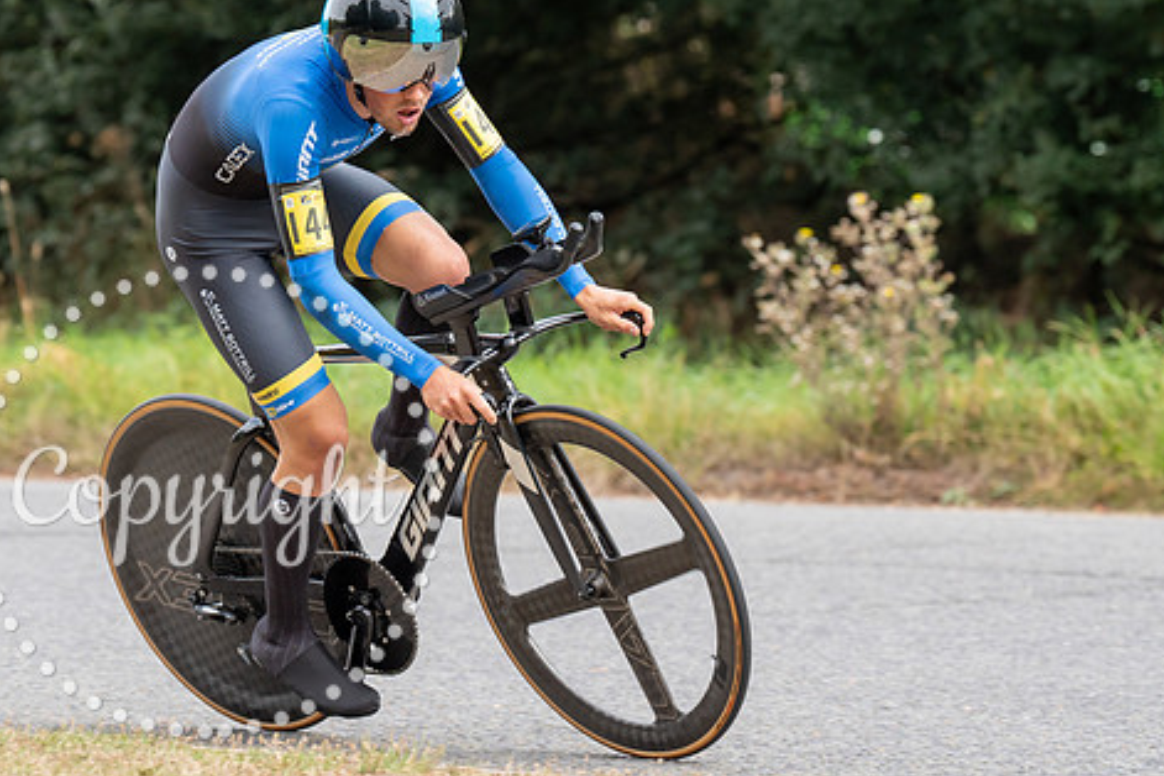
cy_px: 204
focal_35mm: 213
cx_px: 444
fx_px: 6886
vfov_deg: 6.4
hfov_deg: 9.7
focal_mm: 127
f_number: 4
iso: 800
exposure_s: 1/1000
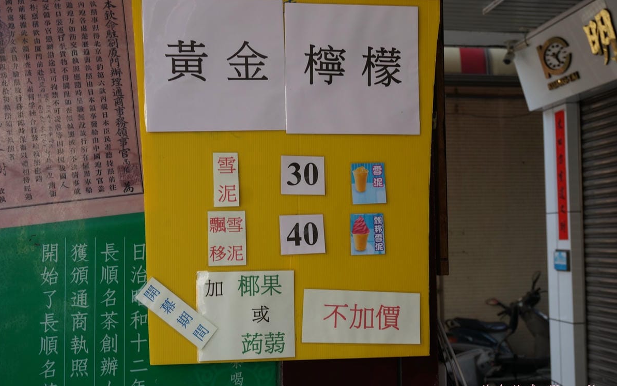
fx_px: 748
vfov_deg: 28.9
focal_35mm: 45
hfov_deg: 44.8
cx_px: 308
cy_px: 197
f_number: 5.6
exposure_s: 1/80
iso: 100
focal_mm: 29
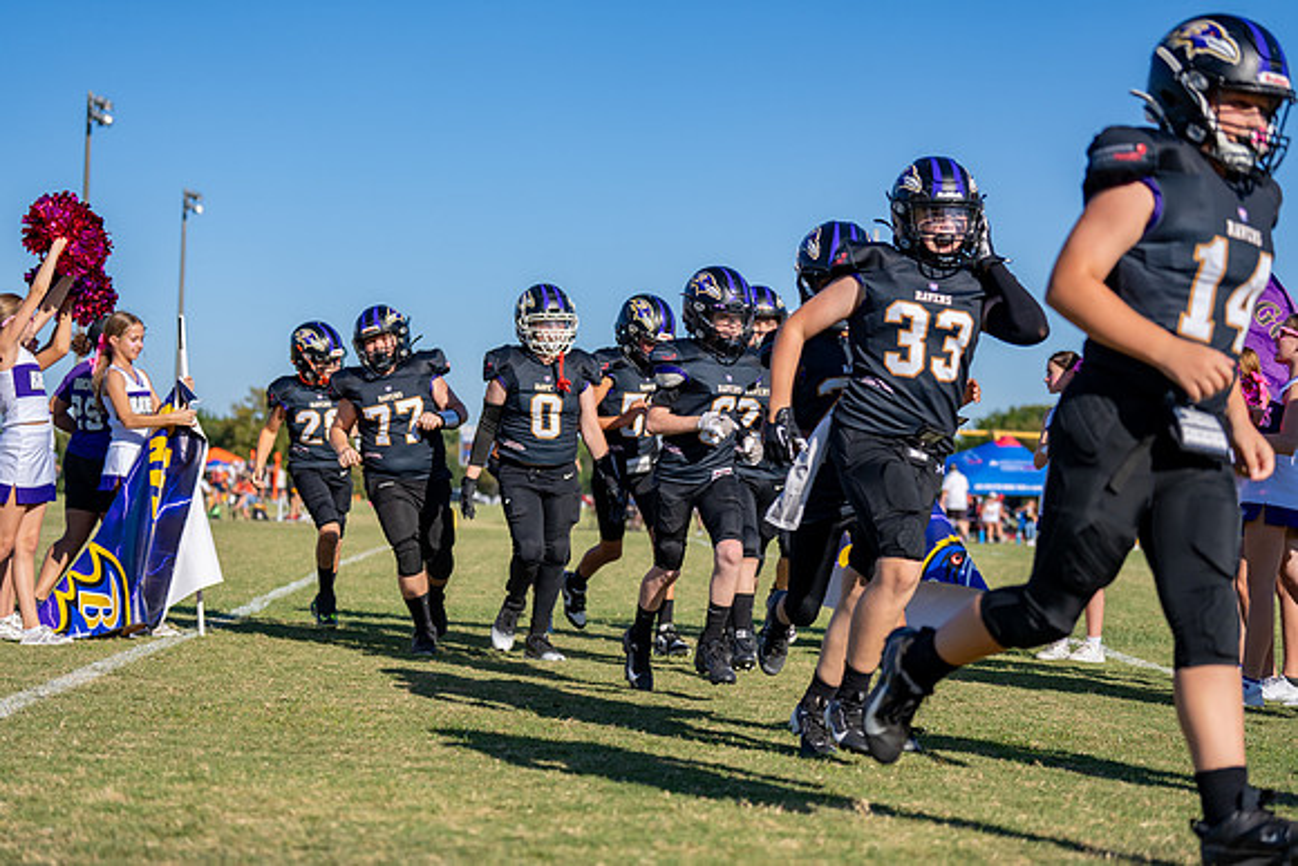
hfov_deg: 28.2
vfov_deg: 19.0
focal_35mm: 72
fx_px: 2584
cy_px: 435
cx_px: 645
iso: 160
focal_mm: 70
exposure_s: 1/3200
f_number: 2.8
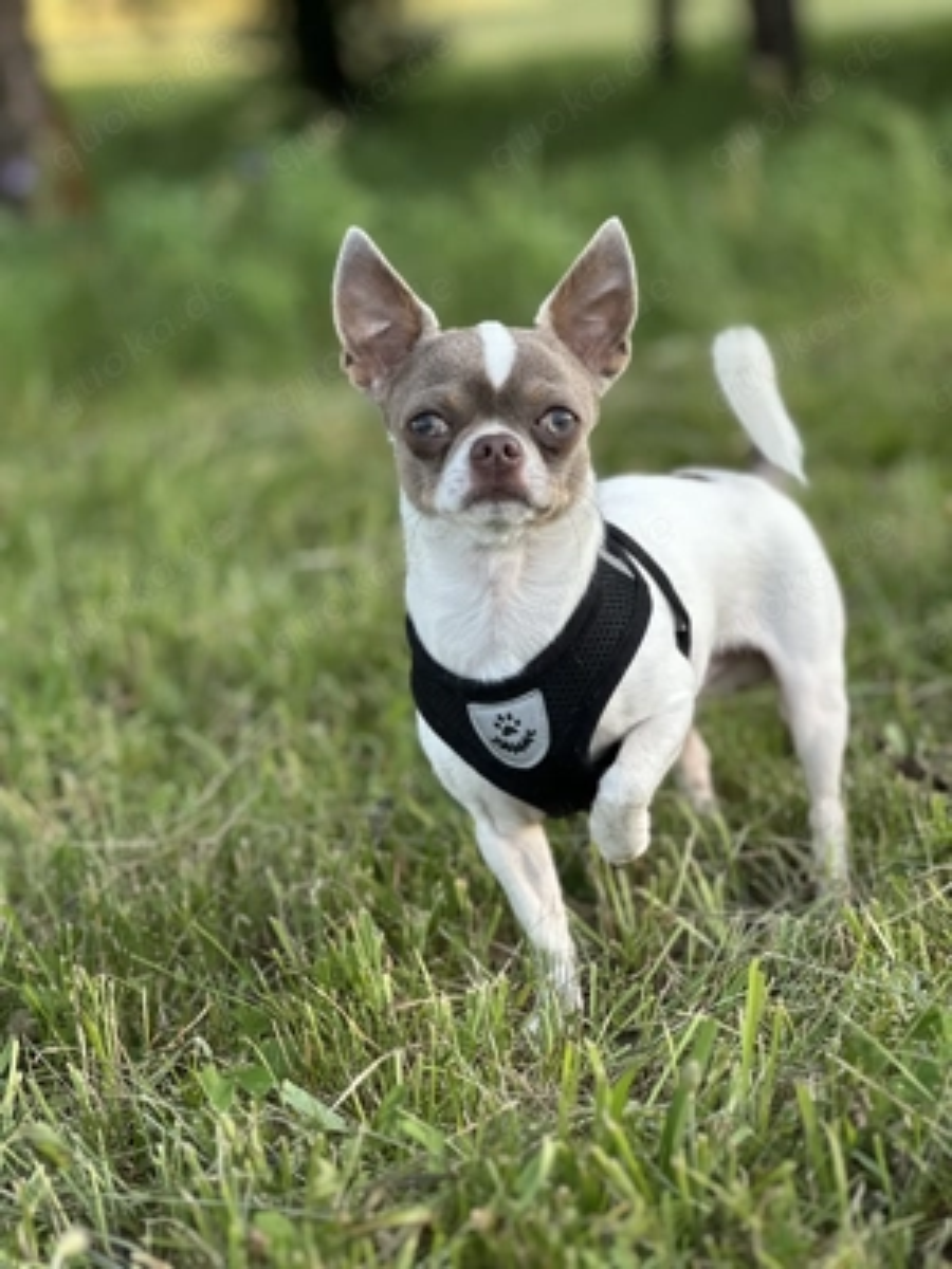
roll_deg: +2.6
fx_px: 2824
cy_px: 634
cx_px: 476
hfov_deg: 19.1
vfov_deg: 25.3
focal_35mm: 77
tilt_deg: -10.4
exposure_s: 1/121
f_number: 2.8
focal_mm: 9
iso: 80
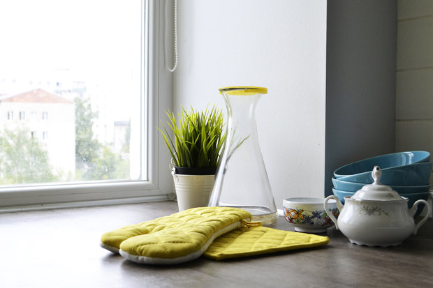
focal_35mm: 51
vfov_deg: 26.5
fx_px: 613
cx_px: 216
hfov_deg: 38.9
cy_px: 144
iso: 800
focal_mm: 34
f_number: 5.6
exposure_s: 1/200
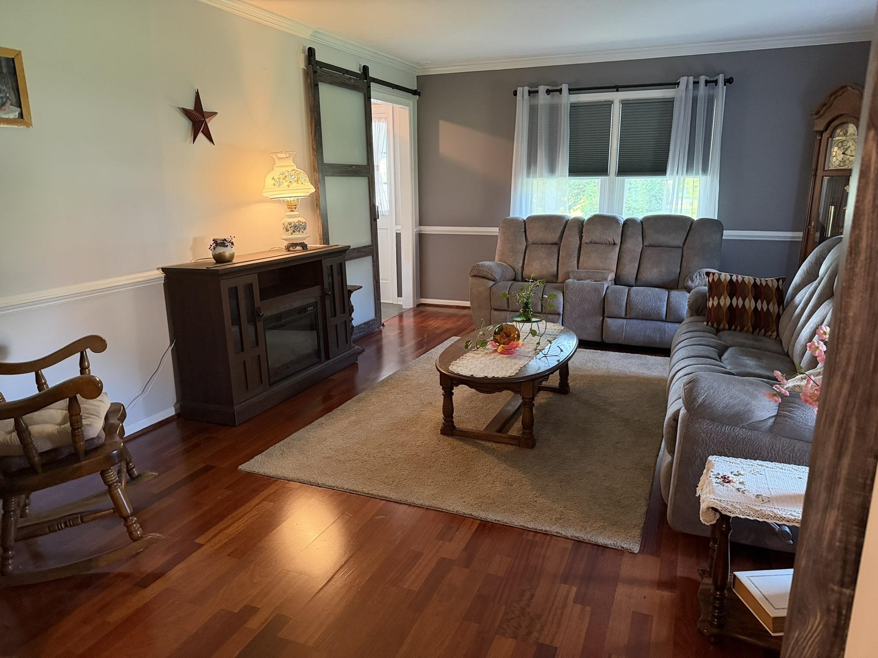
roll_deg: +1.1
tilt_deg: -13.4
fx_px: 609
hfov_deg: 71.6
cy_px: 329
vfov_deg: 56.8
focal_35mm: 24
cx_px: 439
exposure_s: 1/40
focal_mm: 6.76
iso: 640
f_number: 1.78
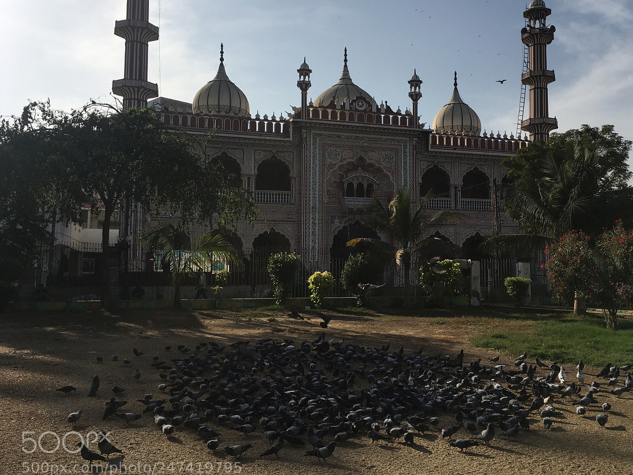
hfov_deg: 52.3
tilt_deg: +5.2
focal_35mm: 35
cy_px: 218
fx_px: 640
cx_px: 374
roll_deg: -0.4
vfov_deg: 40.7
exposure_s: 1/2849
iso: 25
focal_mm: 4.15
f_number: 2.2
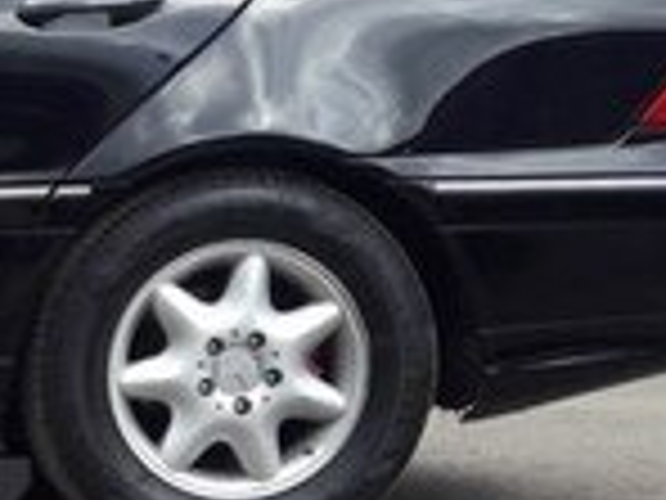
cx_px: -428
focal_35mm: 125
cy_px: 525
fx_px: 2405
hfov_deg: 14.4
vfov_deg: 11.7
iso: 40
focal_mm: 3.7
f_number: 1.9
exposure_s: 1/716
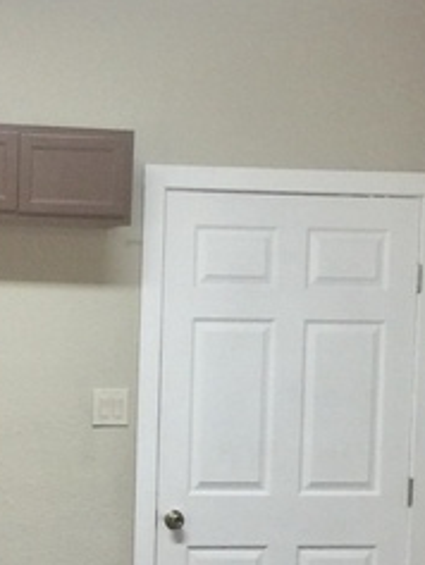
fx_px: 2159
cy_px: 598
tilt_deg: -6.2
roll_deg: -1.4
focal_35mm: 132
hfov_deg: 11.1
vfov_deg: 14.6
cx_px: -24
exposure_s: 1/15
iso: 50
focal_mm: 4.15
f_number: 2.2
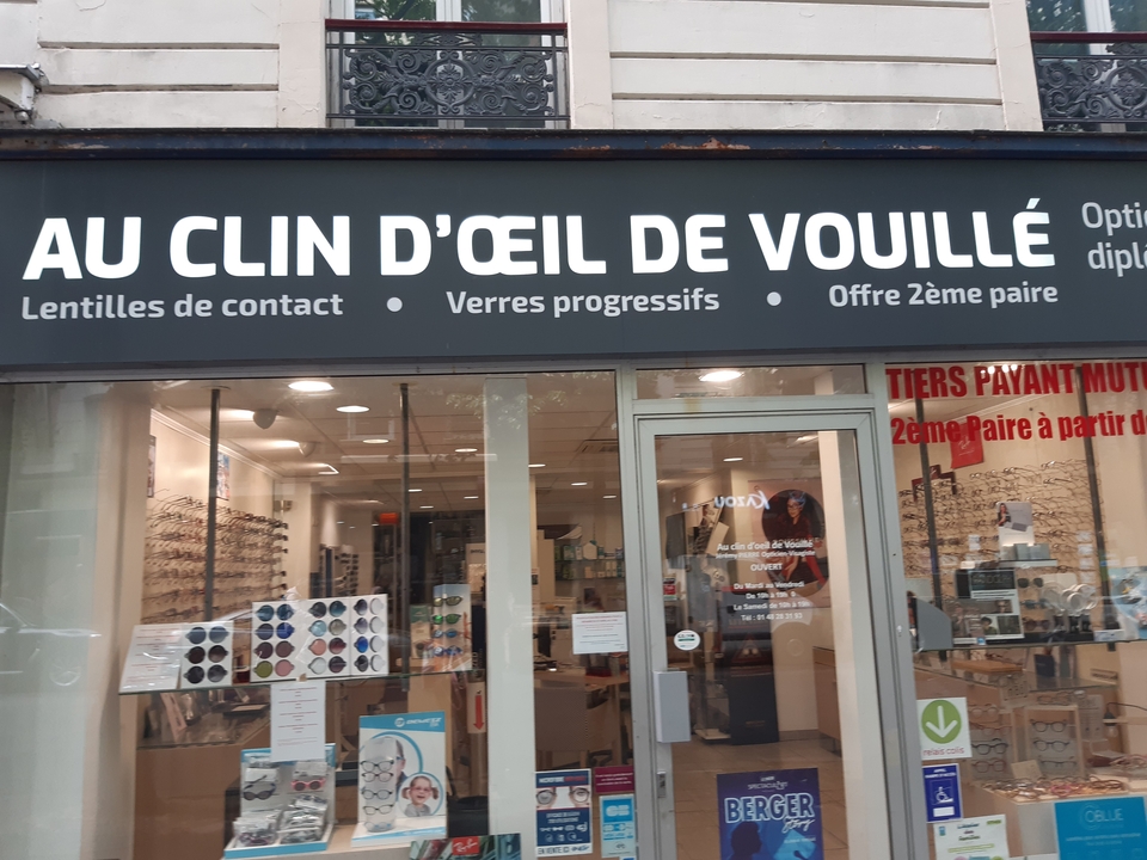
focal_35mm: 26
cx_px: 574
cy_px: 430
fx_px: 862
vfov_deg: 53.1
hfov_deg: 67.3
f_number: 1.7
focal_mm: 3.92
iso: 64
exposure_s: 1/100
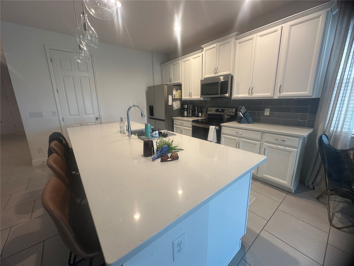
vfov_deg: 85.7
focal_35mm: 14
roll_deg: +1.0
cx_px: 177
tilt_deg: -12.4
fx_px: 143
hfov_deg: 102.1
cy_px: 133
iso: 160
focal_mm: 2.22
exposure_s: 1/60
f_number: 2.2
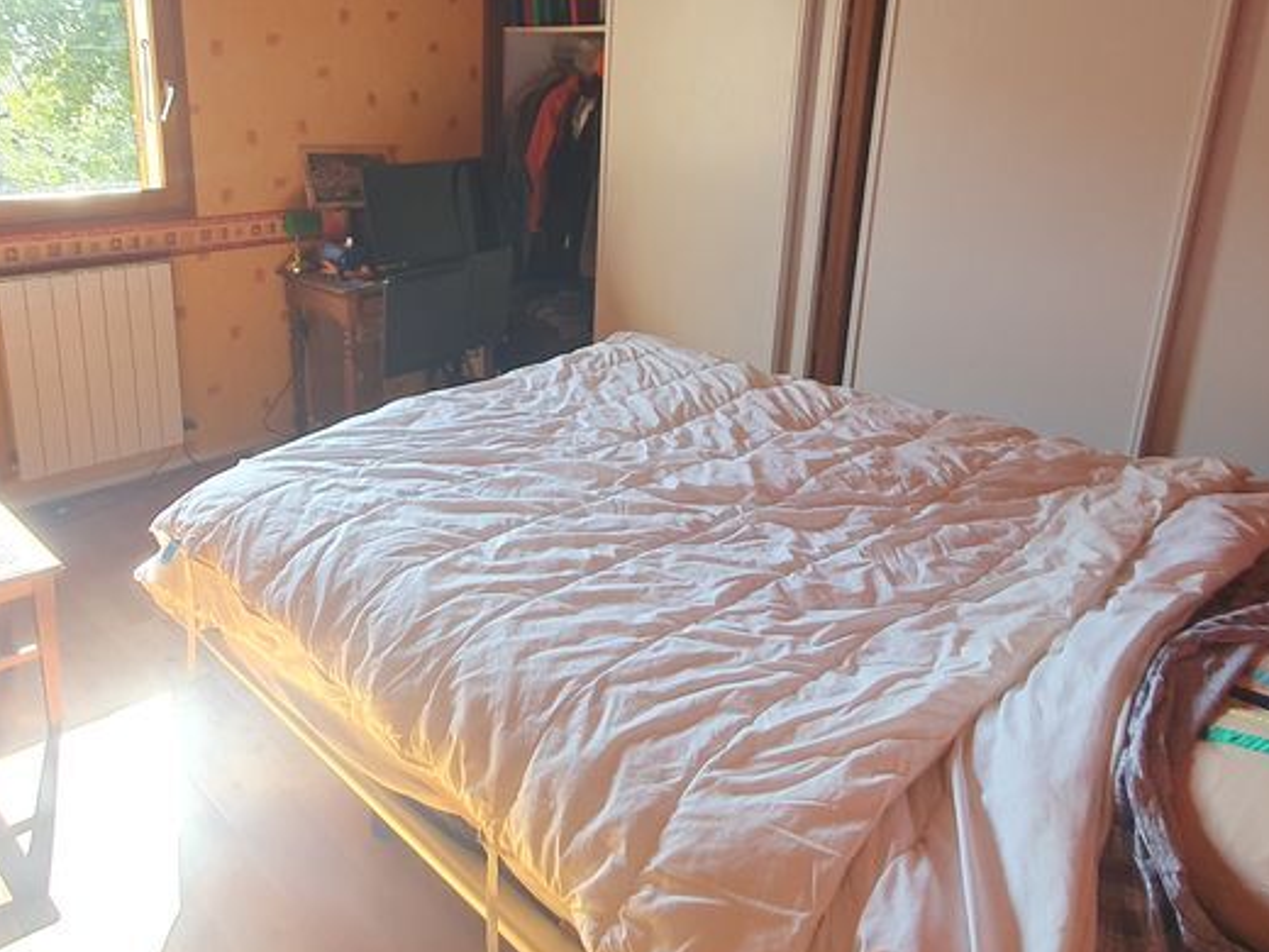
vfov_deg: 54.4
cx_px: 530
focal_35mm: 25
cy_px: 366
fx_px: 916
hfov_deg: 68.9
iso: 80
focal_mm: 1.8
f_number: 2.2
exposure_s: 1/60
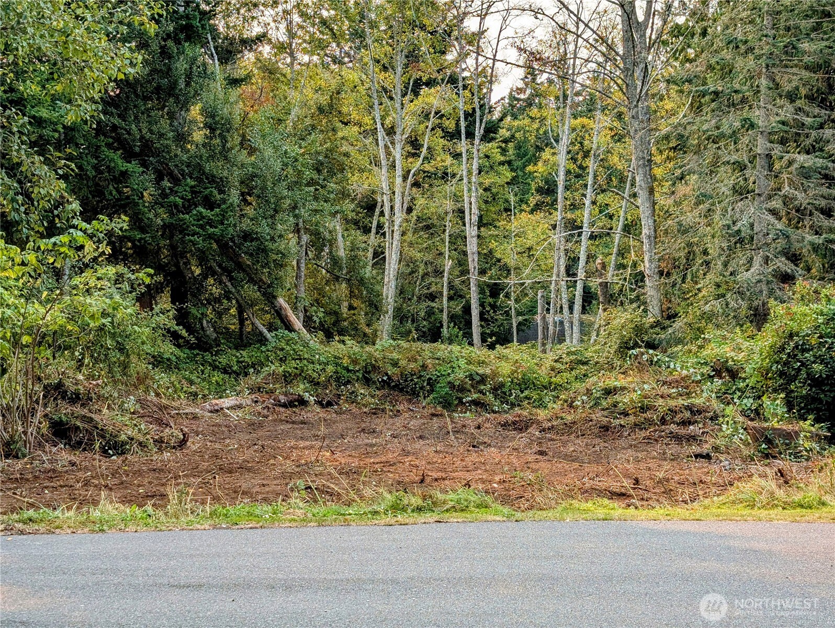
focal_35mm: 49
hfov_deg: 38.9
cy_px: 314
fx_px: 1183
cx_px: 418
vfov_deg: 29.7
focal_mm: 6.9
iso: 17
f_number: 1.68
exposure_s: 1/630
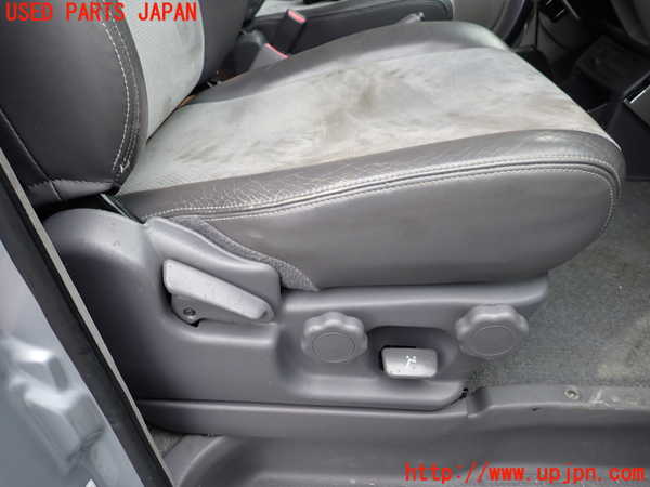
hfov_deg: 69.4
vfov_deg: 54.9
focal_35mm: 25
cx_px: 325
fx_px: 469
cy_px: 244
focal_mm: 4.5
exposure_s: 1/60
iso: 100
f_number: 2
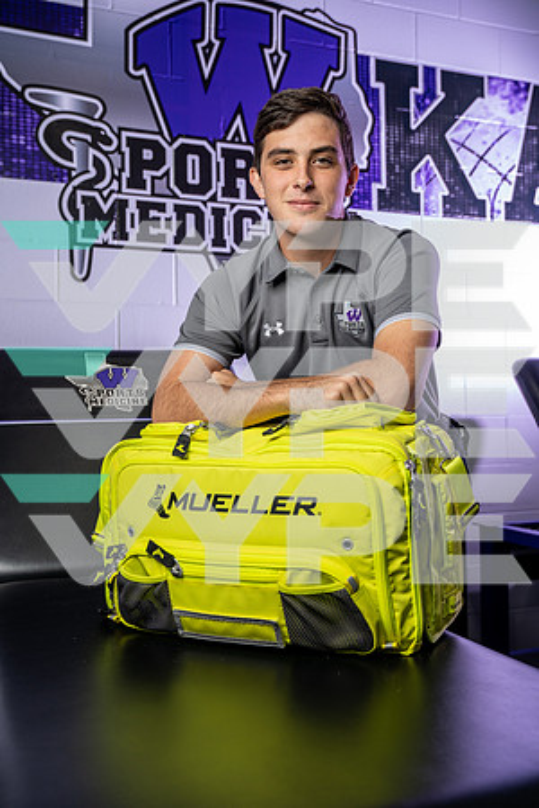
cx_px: 270
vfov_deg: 53.1
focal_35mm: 36
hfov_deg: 36.9
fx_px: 808
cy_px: 404
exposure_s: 1/250
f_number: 4.5
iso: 250
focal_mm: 36
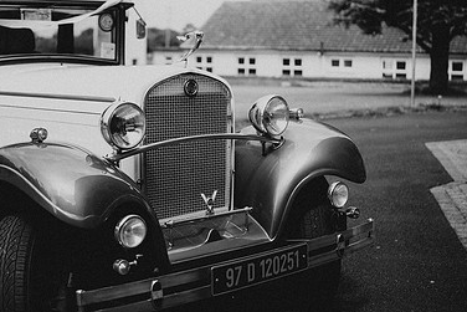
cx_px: 173
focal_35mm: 54
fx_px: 701
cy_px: 112
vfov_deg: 25.0
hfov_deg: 36.6
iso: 100
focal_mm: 35
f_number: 1.4
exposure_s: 1/4000
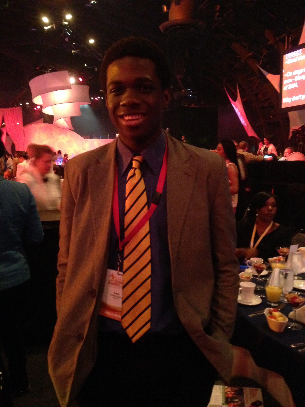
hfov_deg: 42.9
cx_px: 152
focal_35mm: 33
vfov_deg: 55.4
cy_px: 204
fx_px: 388
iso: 800
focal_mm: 4.12
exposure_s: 1/15
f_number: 2.4
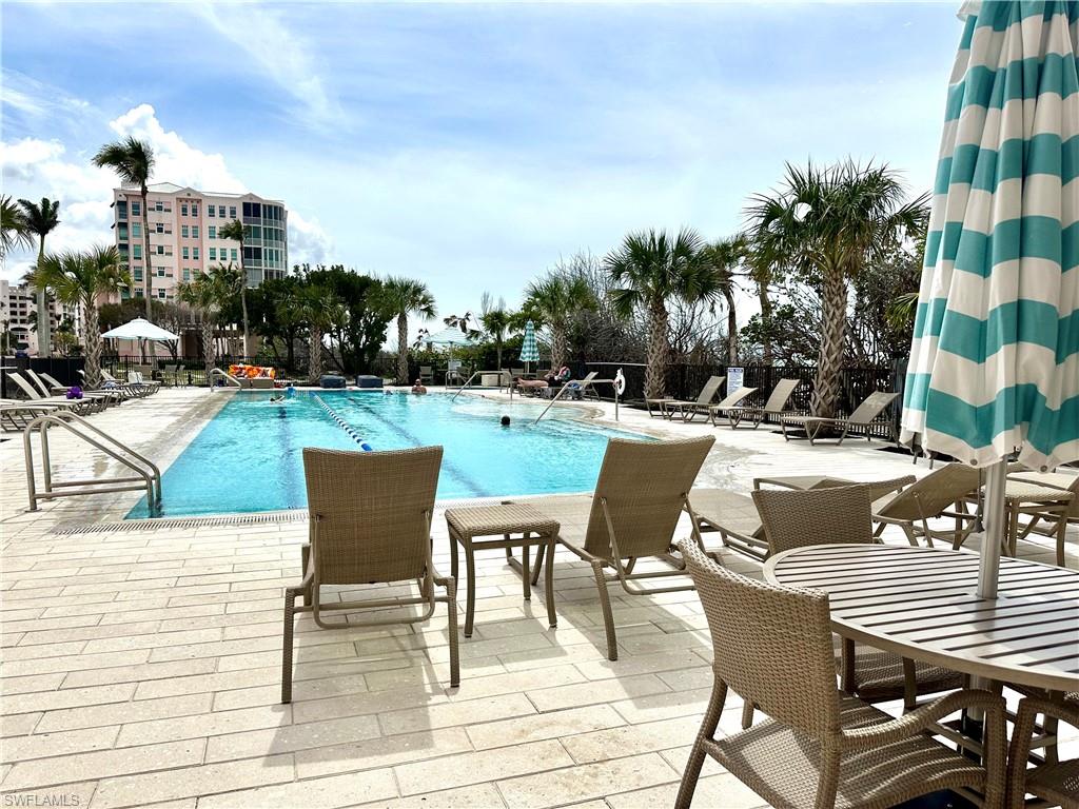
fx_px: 748
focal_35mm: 24
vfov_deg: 56.8
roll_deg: -0.7
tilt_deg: -4.0
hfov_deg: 71.6
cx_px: 540
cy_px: 404
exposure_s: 1/12048
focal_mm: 6.86
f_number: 1.78
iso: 80
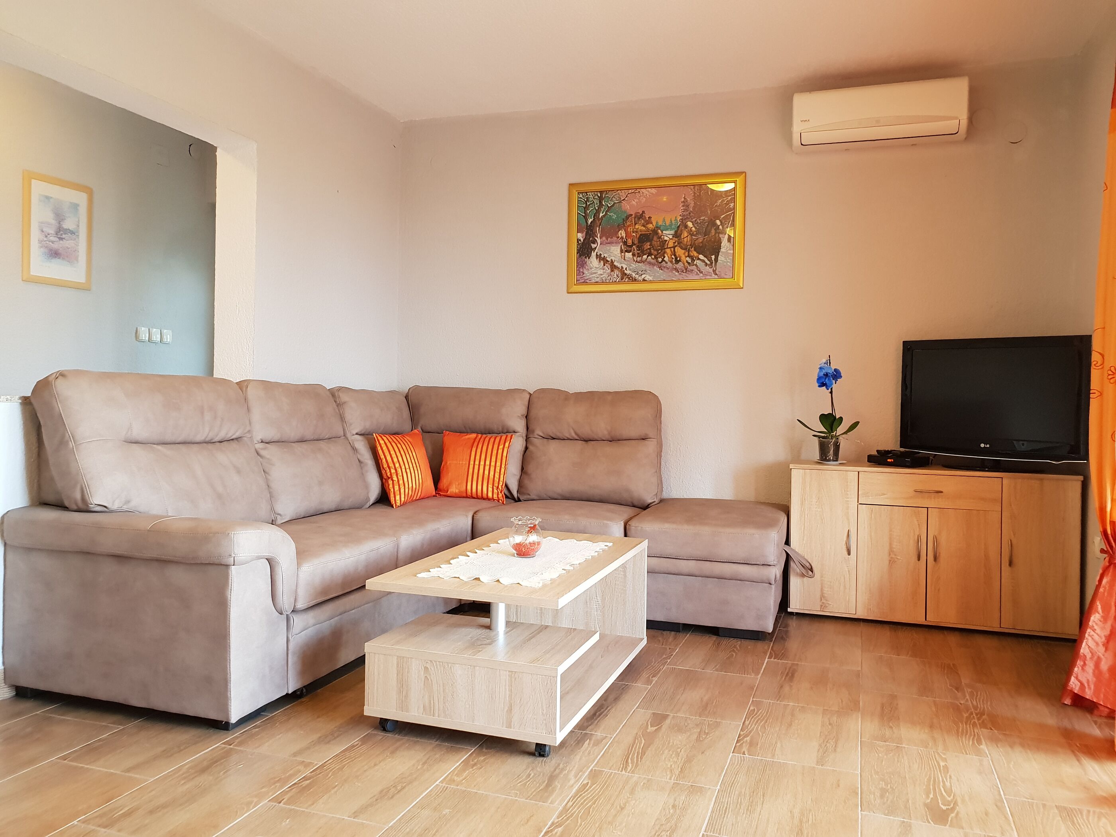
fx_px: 838
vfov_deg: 53.1
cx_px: 558
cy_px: 418
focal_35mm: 26
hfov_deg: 67.3
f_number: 2.4
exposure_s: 1/50
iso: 320
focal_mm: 4.3
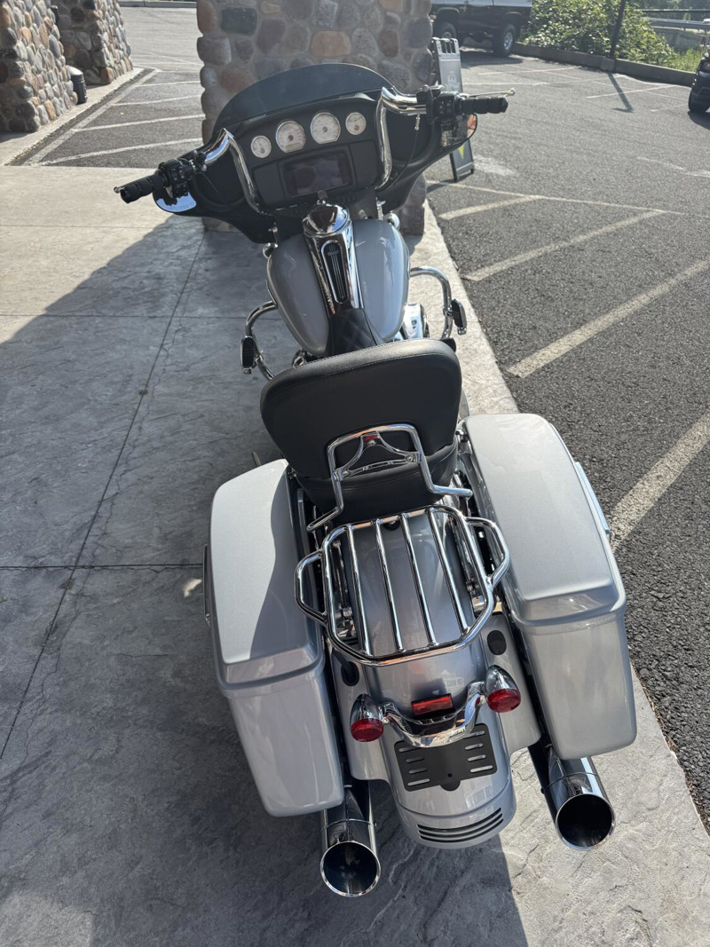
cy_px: 474
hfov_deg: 56.8
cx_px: 355
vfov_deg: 71.6
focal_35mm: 24
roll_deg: -3.5
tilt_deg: -38.5
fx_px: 656
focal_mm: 6.76
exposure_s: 1/2415
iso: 80
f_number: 1.78
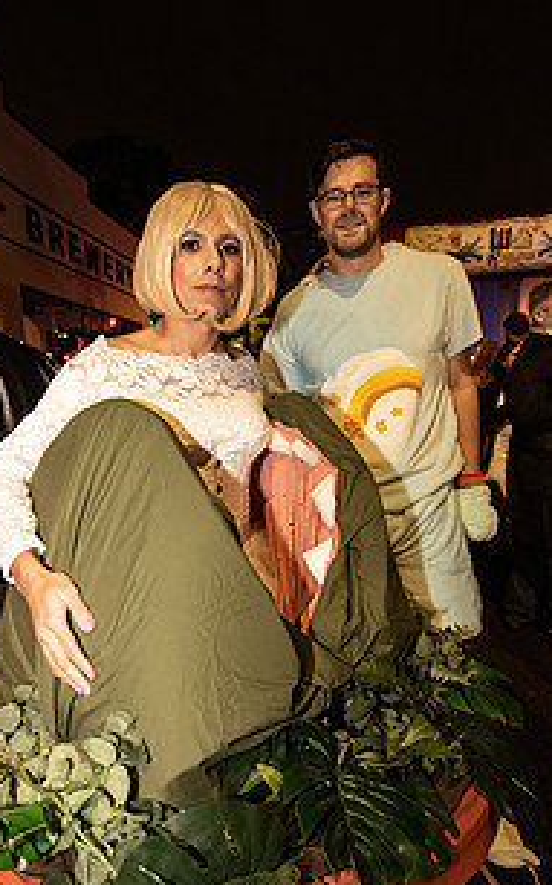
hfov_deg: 57.2
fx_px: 506
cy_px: 489
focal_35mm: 21
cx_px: 254
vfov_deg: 82.0
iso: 2000
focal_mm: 14
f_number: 3.5
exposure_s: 1/80
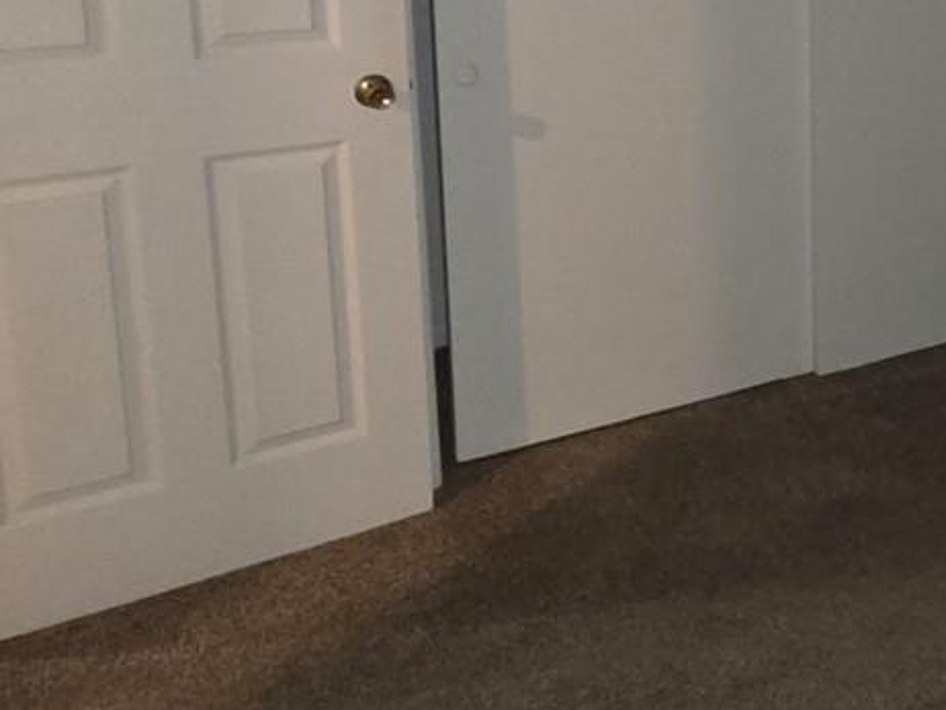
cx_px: 1179
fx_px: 1230
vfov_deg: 30.7
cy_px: 59
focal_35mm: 45
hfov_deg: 33.0
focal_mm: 2.2
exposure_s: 1/28.9
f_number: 1.9
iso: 400
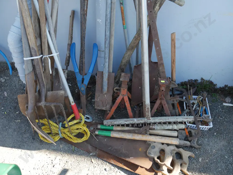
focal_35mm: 33
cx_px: 117
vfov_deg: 43.0
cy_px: 89
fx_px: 222
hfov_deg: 55.3
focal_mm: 16
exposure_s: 1/125
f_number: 4.5
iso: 200
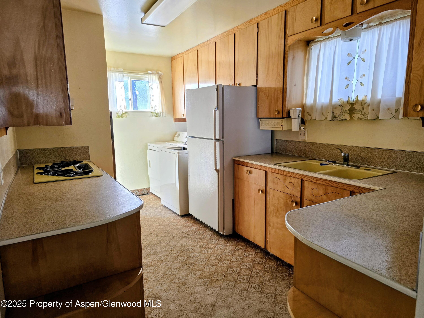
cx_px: 212
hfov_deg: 73.9
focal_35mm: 23
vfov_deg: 58.9
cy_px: 159
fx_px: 282
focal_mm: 6.3
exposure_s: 1/180
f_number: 1.7
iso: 125
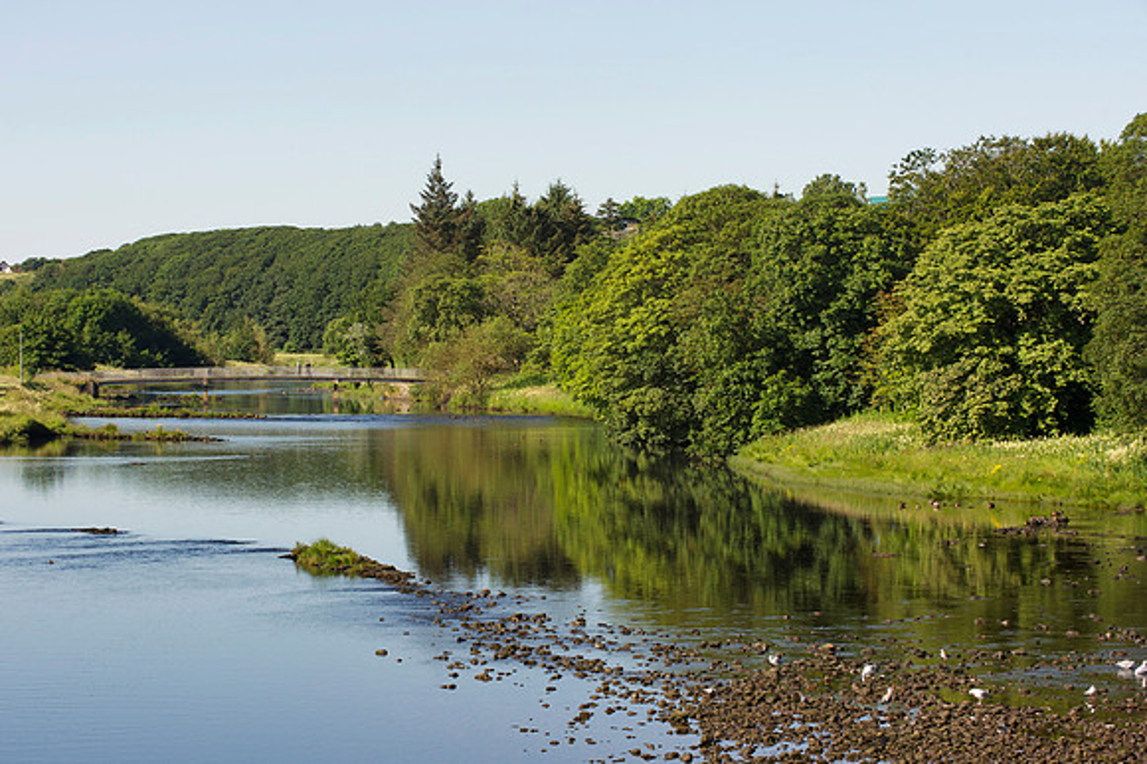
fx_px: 3298
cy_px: 377
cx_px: 566
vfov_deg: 13.2
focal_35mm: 104
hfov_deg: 19.7
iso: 800
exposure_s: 1/125
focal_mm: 102
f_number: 22
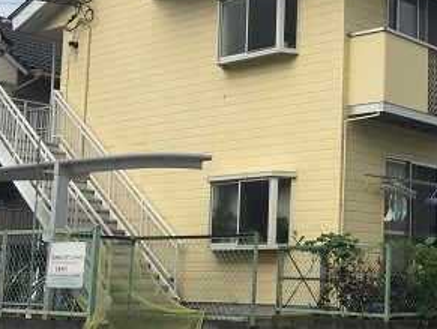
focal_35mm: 65
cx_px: 426
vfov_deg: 22.6
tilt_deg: +6.7
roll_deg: -0.9
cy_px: 159
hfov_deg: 28.2
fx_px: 822
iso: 32
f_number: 2.2
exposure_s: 1/2326
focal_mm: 4.15
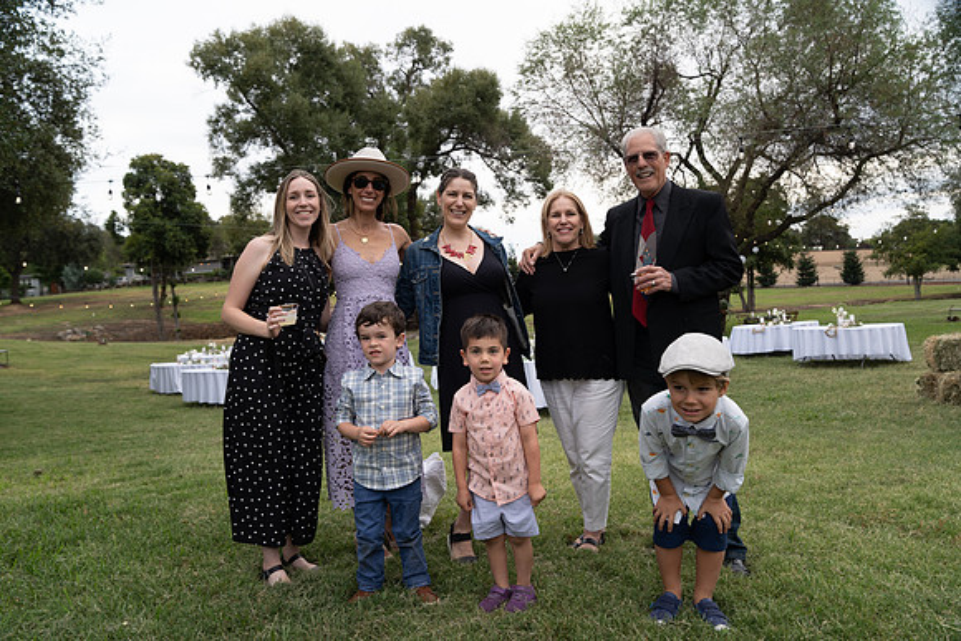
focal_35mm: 24
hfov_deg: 73.7
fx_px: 641
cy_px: 320
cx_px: 480
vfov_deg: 53.2
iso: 160
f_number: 4
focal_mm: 24
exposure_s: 1/160
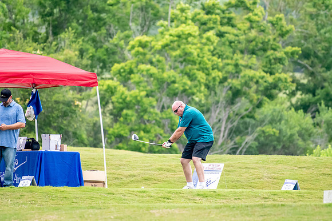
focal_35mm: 750
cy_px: 110
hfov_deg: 2.7
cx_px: 166
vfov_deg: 1.8
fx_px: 6918
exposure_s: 1/2000
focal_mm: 500
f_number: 5.6
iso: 3200
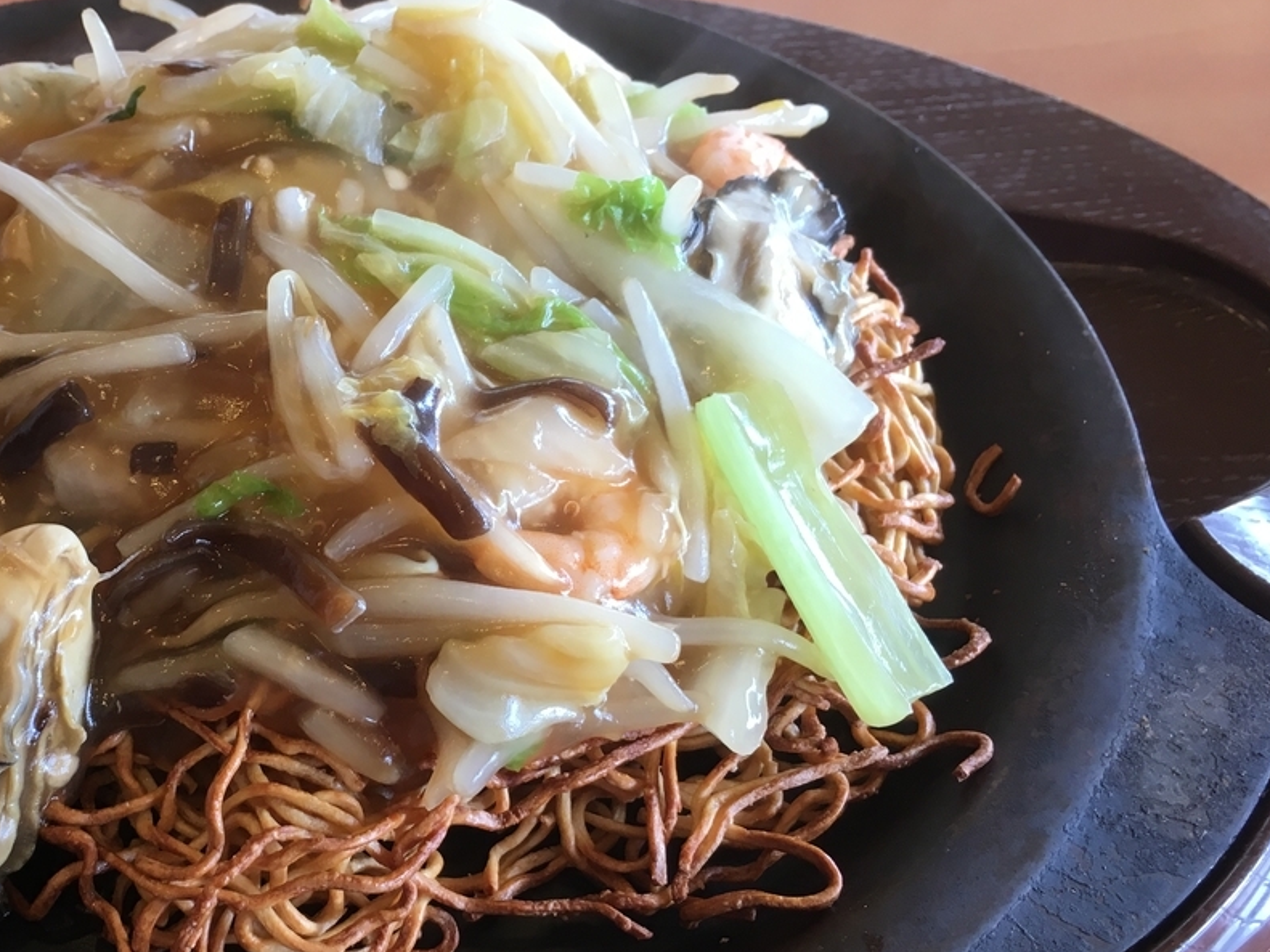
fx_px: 1614
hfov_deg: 41.7
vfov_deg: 32.8
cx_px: 318
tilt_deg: -48.1
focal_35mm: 44
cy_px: 541
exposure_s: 1/33
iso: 25
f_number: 2.2
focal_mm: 4.15
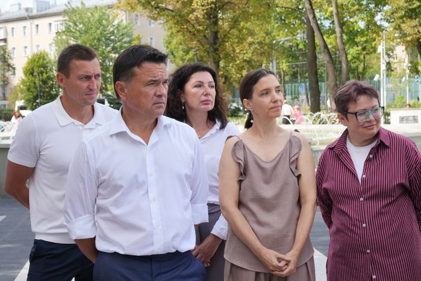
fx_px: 725
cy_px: 140
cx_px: 210
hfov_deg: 32.4
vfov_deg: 21.9
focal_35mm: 62
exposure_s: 1/125
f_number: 9
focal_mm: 62
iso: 200
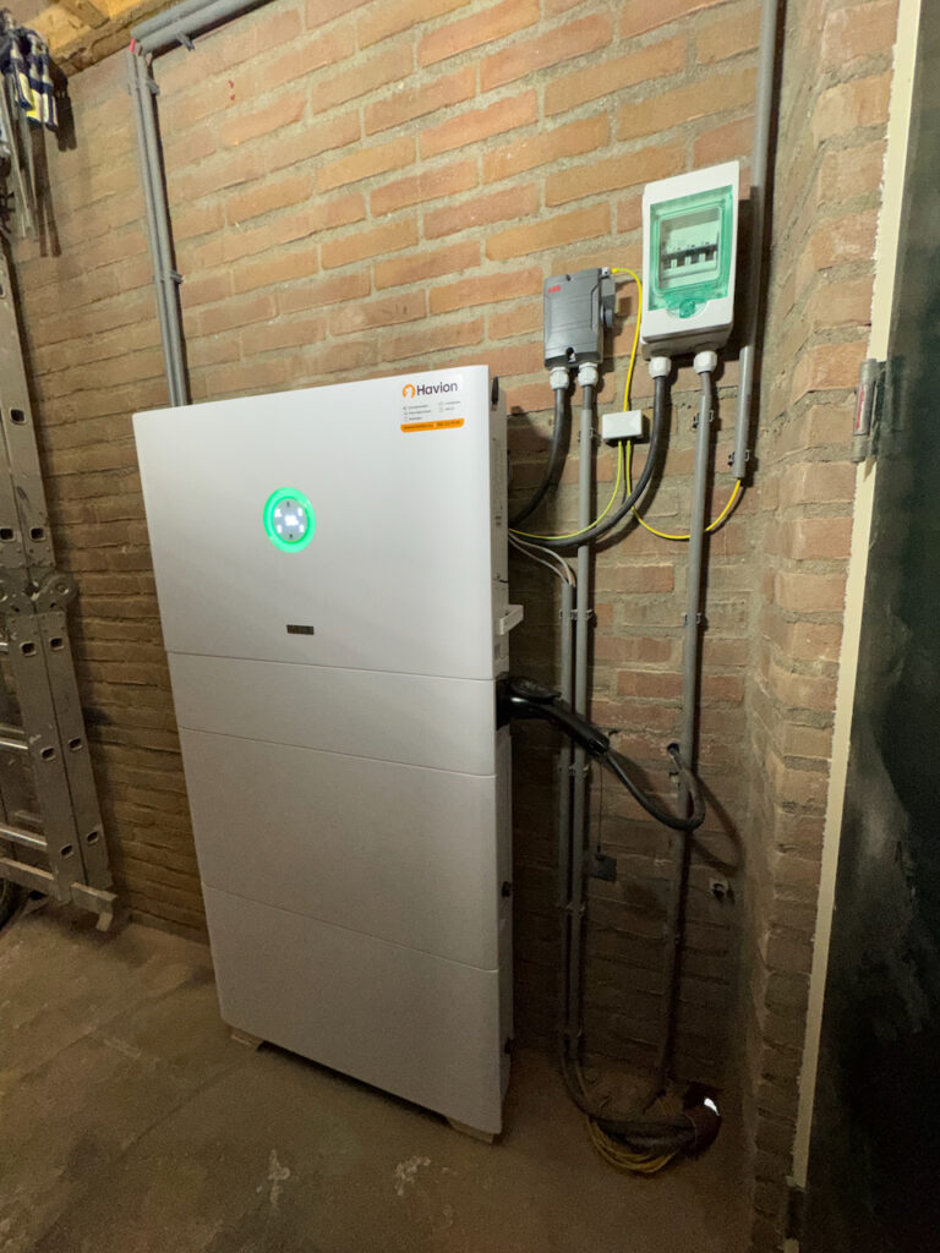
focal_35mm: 14
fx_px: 507
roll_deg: +1.2
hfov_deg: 85.7
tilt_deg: -9.2
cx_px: 470
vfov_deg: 102.1
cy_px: 626
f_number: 2.2
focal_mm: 2.22
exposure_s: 1/96
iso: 250
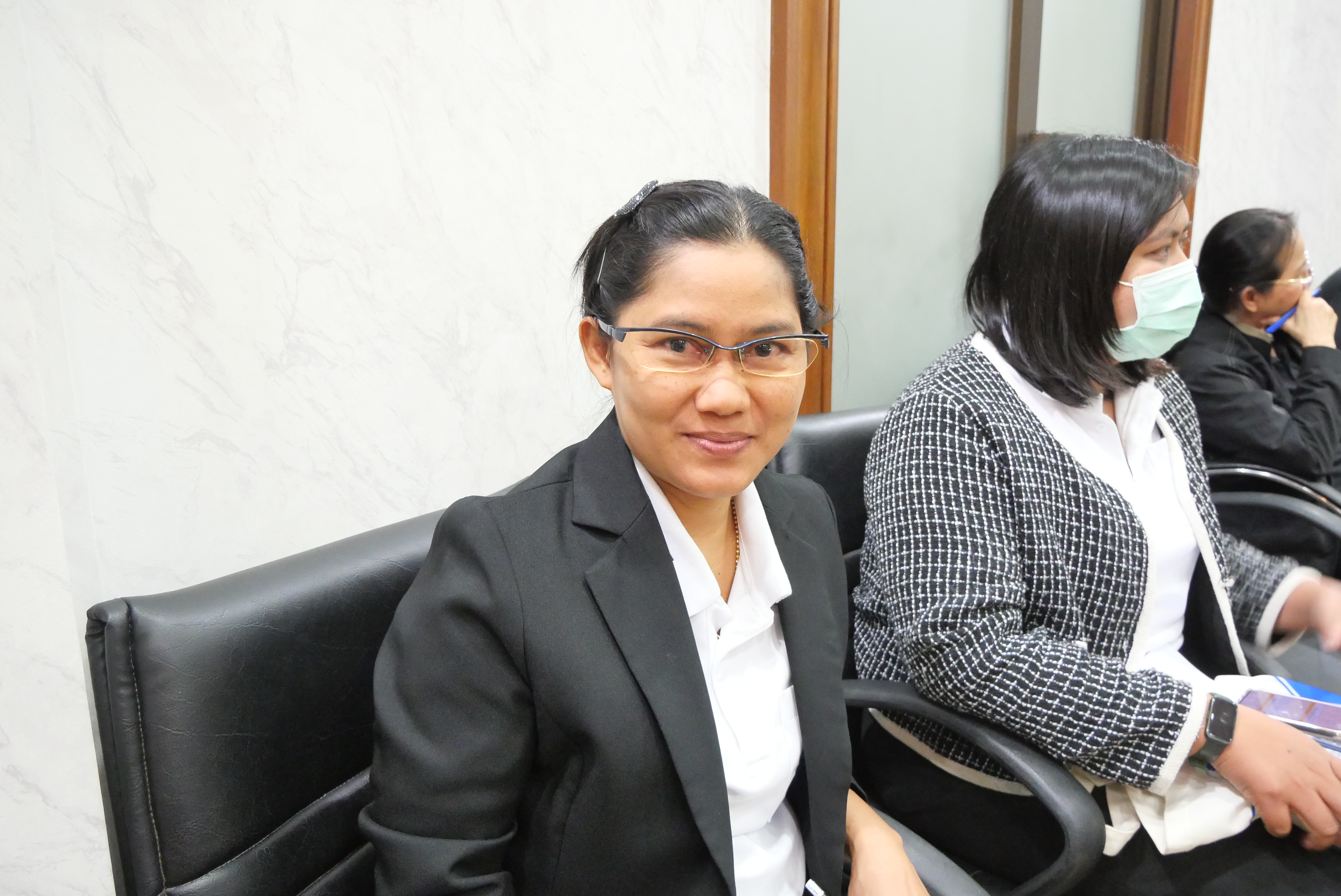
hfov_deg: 63.6
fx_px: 1081
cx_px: 670
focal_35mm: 29
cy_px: 448
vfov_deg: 45.0
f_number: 3.6
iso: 3200
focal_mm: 14
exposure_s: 1/30
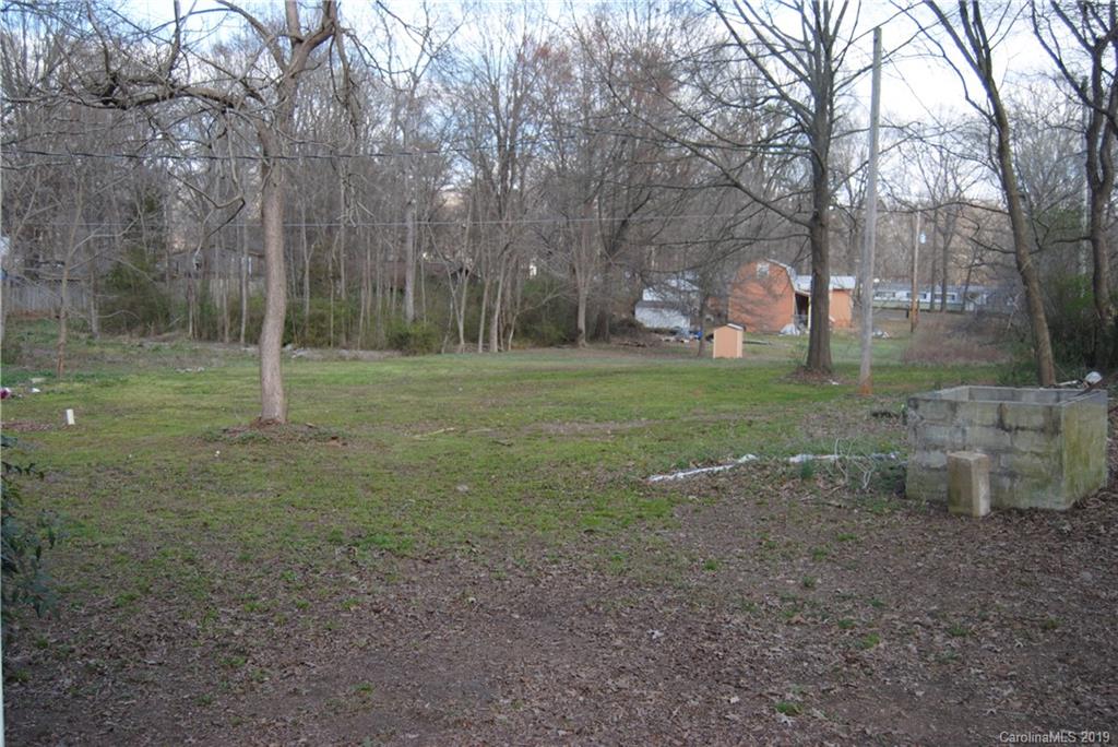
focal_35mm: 36
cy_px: 374
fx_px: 1119
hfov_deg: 53.1
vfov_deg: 36.9
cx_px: 559
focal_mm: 24
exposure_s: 1/500
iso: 200
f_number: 3.8
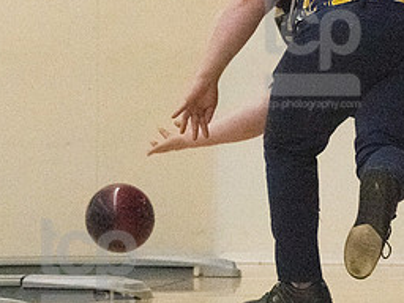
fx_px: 4948
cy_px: 54
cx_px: 312
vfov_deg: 3.5
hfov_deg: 4.7
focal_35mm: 424
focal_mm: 130
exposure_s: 1/1250
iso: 10000
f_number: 4.5
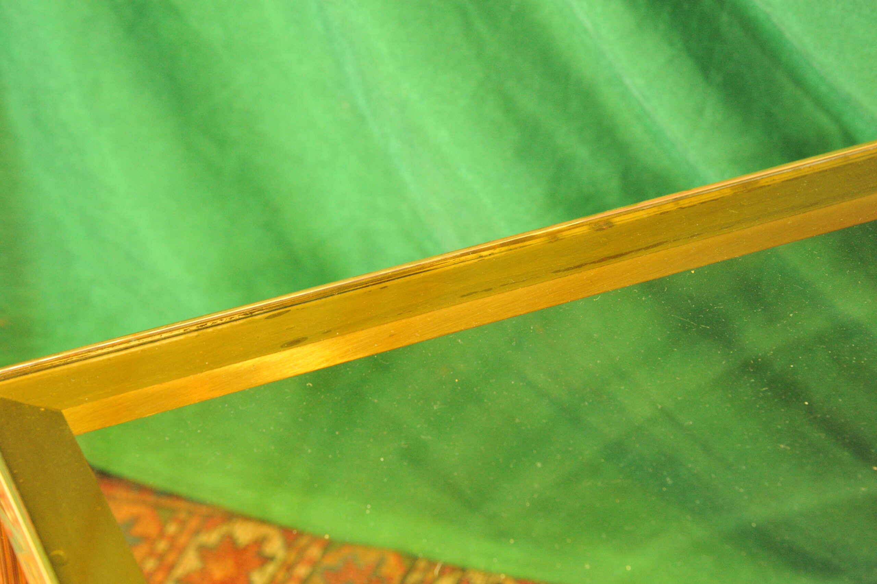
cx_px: 438
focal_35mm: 120
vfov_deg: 11.4
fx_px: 2921
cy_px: 292
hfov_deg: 17.1
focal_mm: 120
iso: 6400
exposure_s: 1/13
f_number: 9
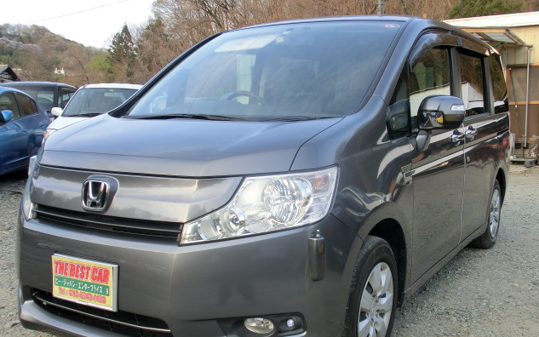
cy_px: 203
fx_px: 661
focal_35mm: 45
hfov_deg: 44.4
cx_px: 272
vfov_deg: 28.5
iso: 100
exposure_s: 1/125
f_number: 4
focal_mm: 7.38
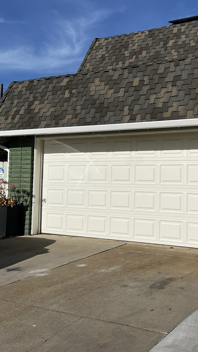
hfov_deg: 27.2
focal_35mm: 43
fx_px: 401
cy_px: 156
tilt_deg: +3.8
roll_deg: -0.5
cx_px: 156
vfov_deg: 47.3
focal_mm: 5.7
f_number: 1.5
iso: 50
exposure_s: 1/11364
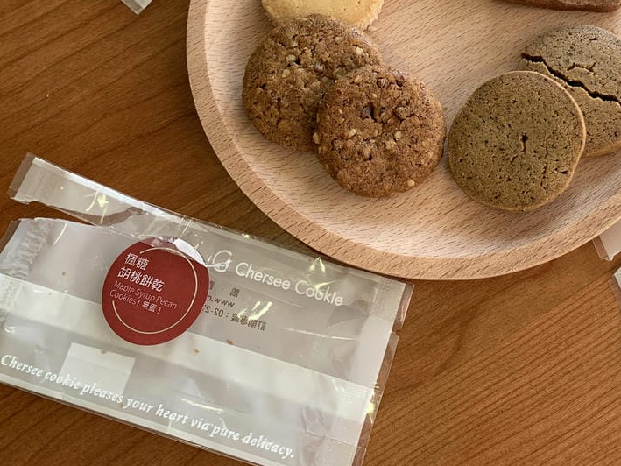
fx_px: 789
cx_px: 468
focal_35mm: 44
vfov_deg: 31.8
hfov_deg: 41.6
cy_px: 76
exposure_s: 1/122
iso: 32
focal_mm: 4.25
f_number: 1.8
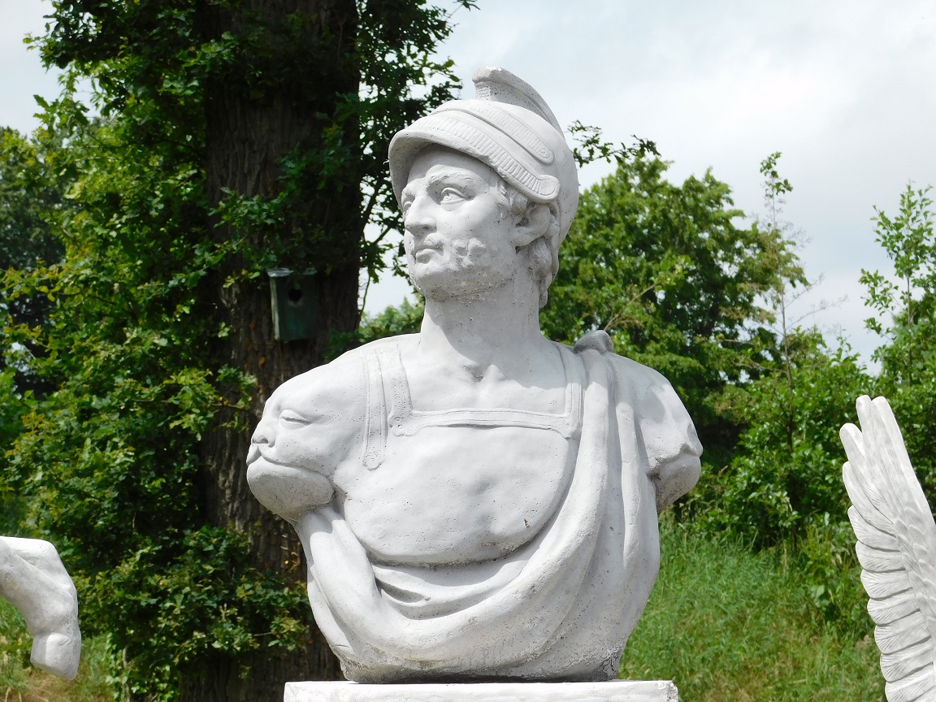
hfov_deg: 17.1
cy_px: 351
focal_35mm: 115
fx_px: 3110
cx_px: 468
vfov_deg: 12.9
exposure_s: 1/640
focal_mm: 20.3
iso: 125
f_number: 4.8
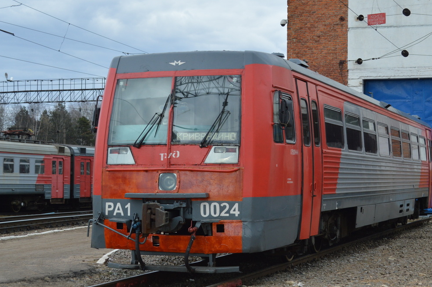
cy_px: 165
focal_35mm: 77
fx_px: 923
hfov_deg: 26.3
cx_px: 266
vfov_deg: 17.7
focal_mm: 34
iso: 200
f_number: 5.6
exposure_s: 1/200
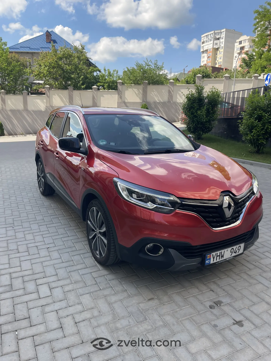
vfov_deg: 69.4
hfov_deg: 54.9
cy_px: 180
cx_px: 136
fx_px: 261
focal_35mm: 25
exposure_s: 1/1238
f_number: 1.6
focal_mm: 5.1
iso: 32
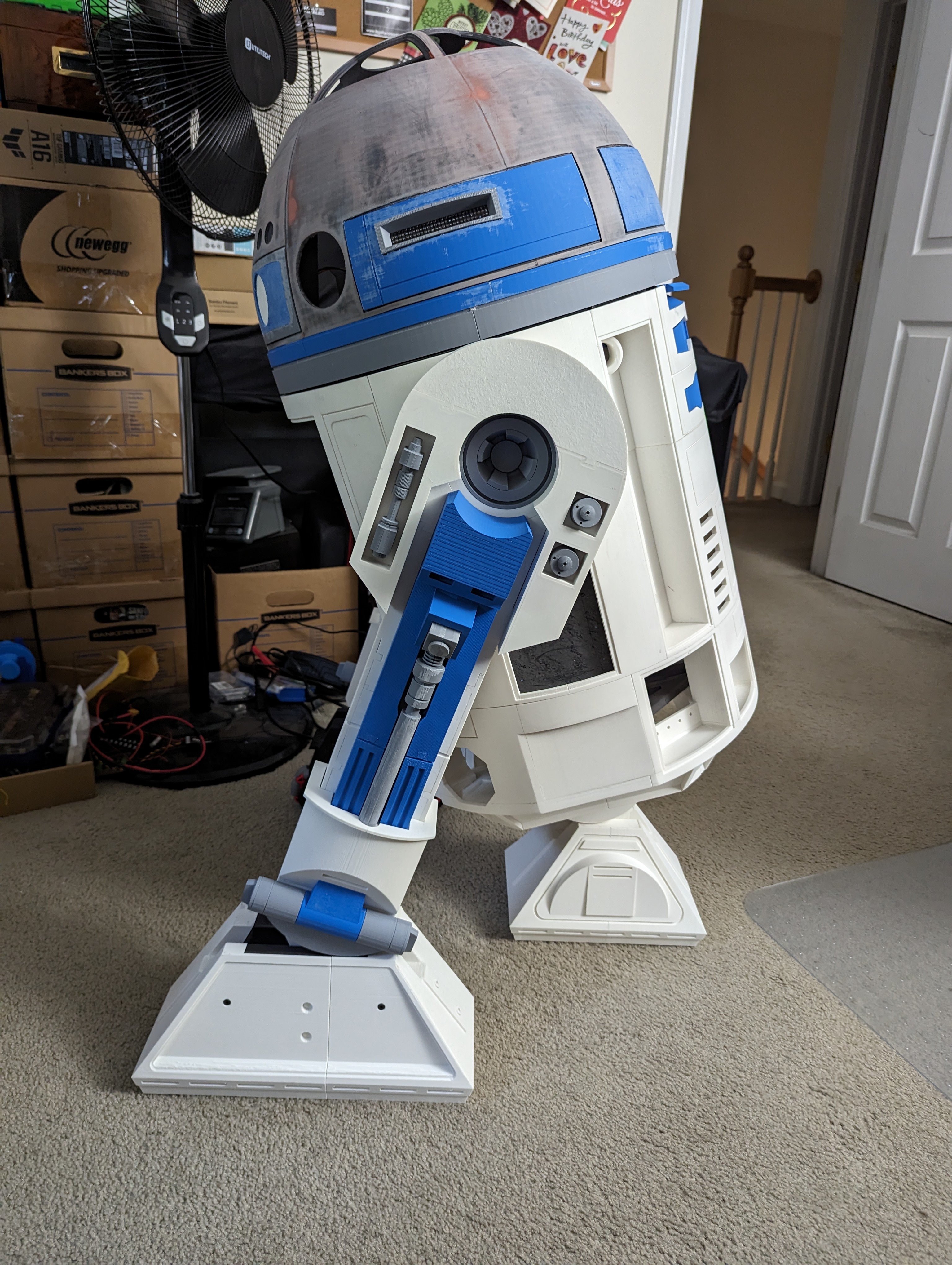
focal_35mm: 24
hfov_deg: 56.9
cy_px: 632
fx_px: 878
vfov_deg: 71.5
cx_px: 476
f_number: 1.85
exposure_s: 1/40
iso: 449
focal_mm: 6.81
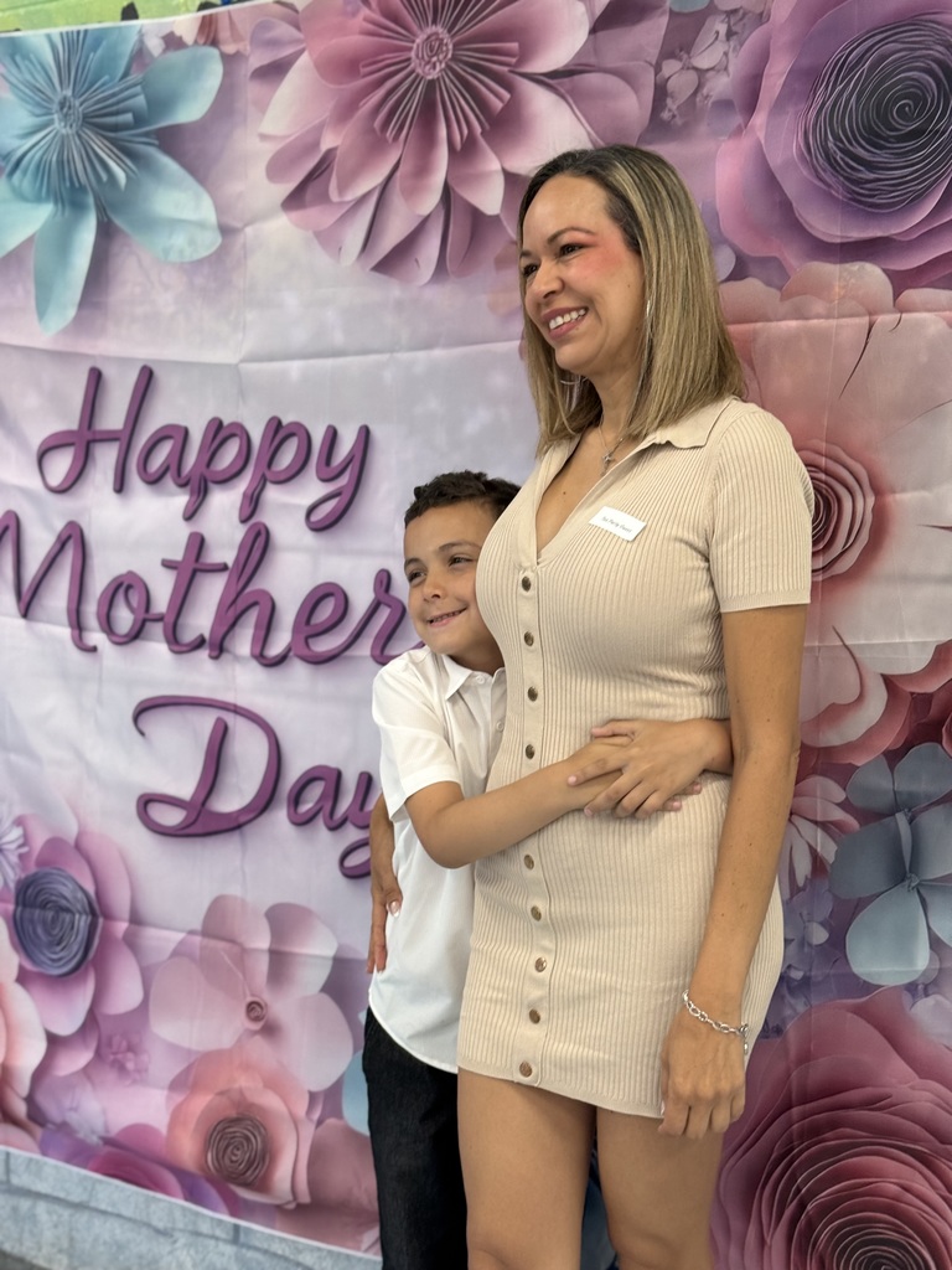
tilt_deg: -3.2
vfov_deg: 39.7
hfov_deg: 30.3
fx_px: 1760
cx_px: 476
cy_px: 635
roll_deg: -2.7
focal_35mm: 48
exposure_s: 1/60
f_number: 1.78
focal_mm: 6.76
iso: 160
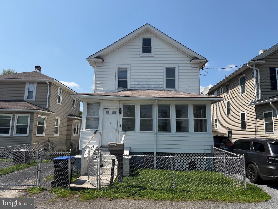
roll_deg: -0.6
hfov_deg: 71.6
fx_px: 193
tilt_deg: +8.4
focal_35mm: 24
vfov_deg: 56.8
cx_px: 139
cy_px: 104
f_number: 1.78
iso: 80
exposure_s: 1/5714
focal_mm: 6.76
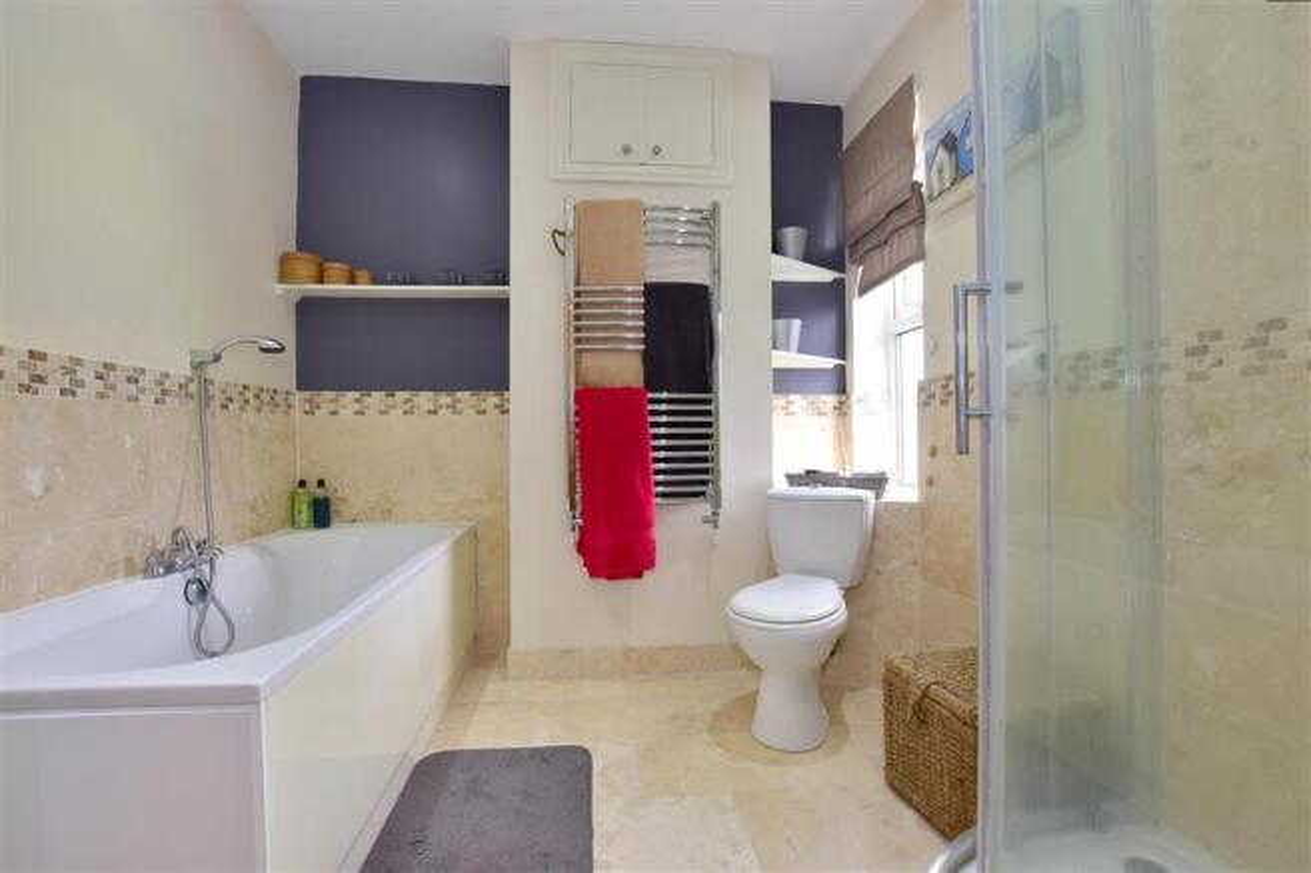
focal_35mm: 15
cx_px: 656
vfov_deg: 77.3
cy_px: 436
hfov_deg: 100.4
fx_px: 546
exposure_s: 1/15
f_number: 11
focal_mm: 10
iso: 400
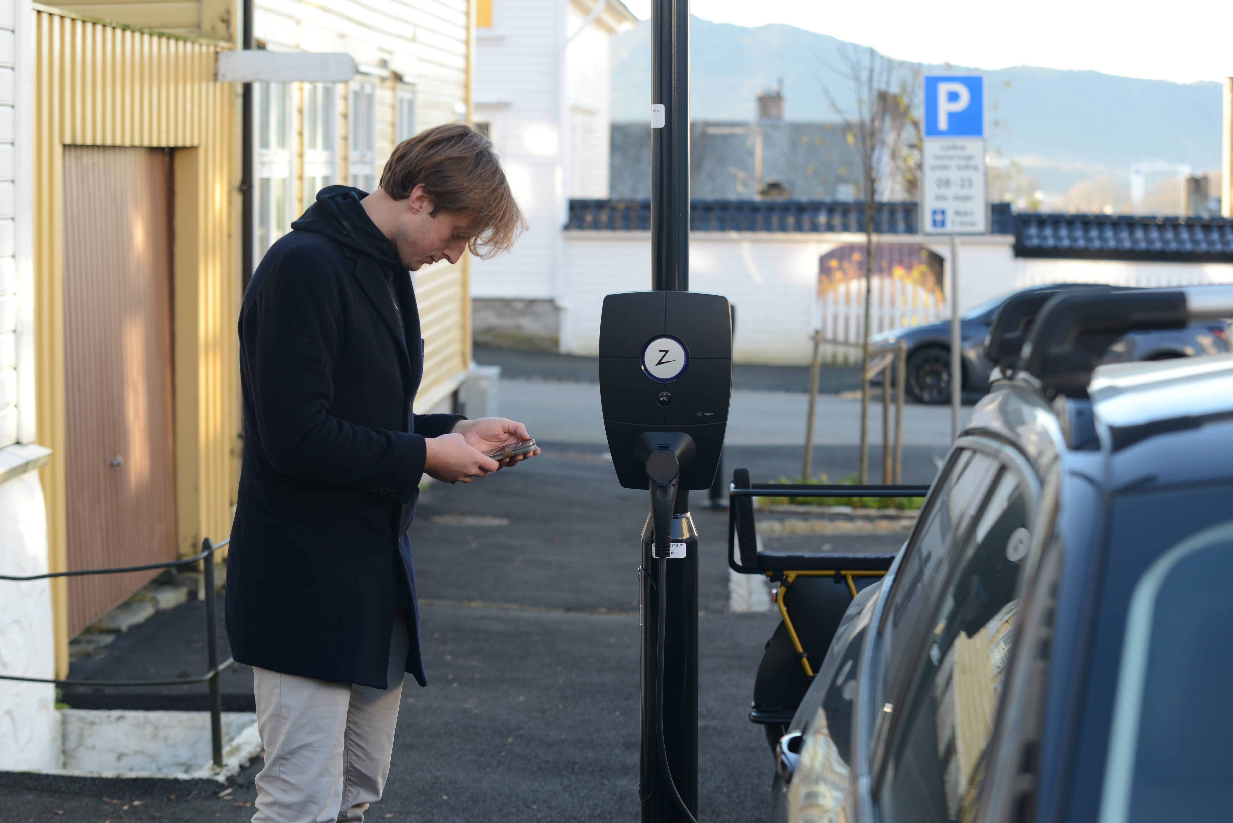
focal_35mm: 70
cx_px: 616
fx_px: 2398
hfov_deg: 28.8
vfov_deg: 19.5
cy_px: 412
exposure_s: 1/320
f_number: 4.5
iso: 400
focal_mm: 70
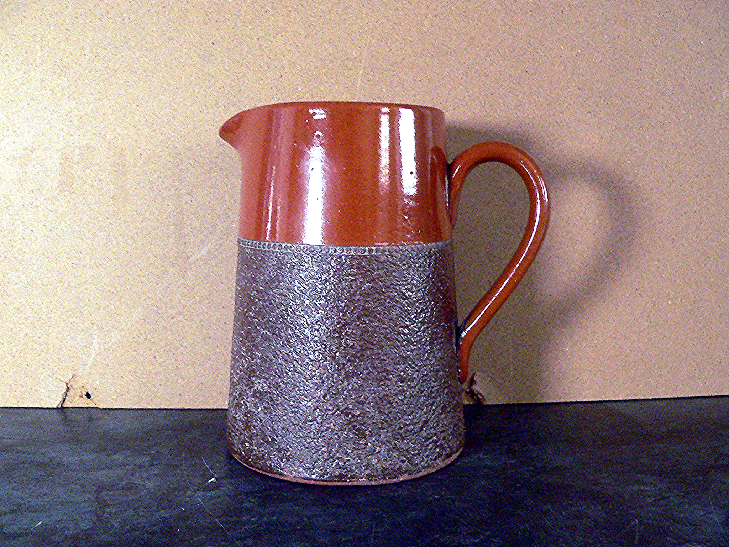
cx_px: 364
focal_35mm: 36
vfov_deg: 39.7
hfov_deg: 51.4
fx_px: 758
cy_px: 274
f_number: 2.8
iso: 400
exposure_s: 1/8
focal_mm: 6
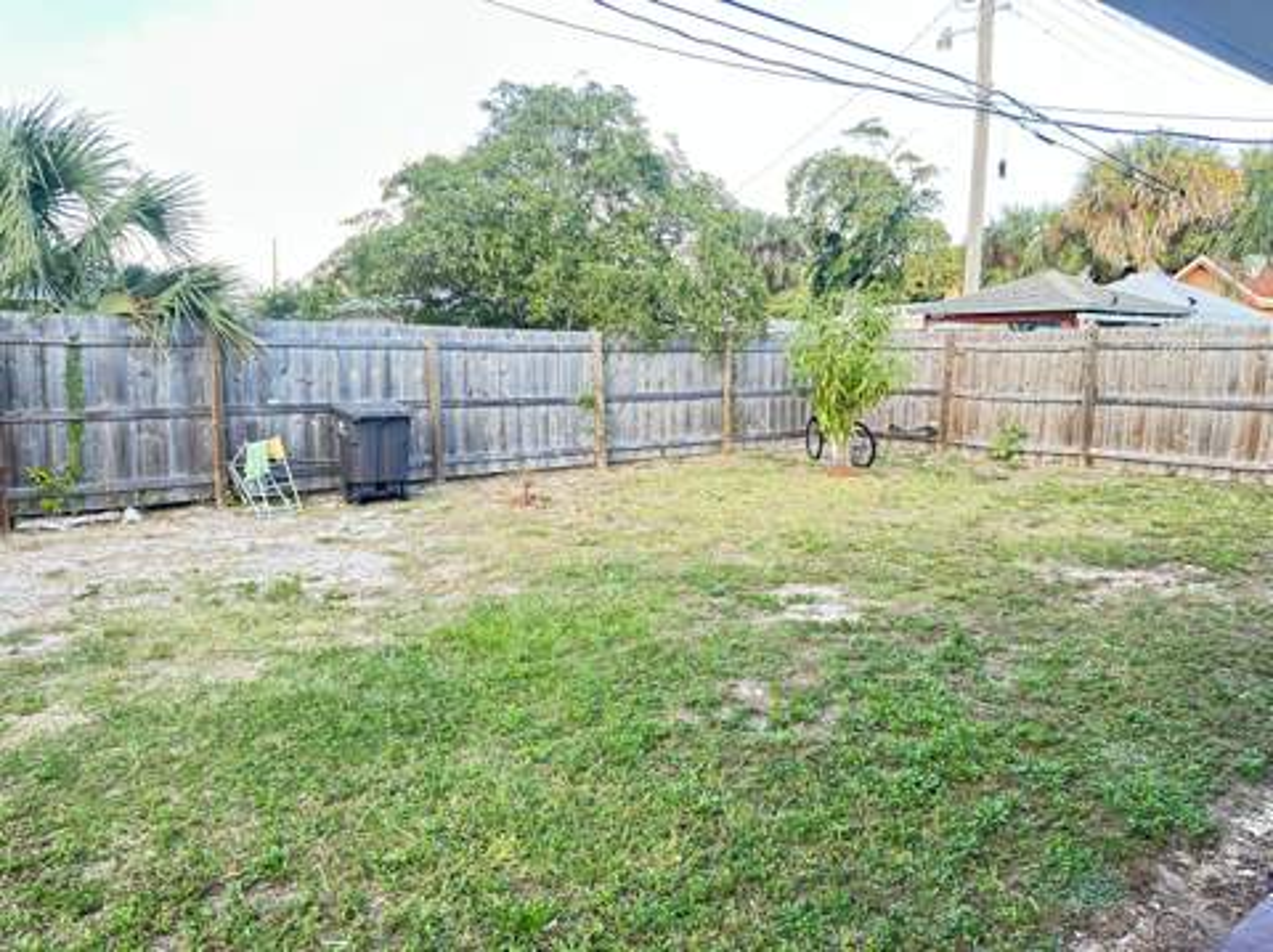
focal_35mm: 24
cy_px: 476
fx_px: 882
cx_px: 636
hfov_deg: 71.7
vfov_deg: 56.7
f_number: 1.78
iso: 100
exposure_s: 1/125
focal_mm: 6.86
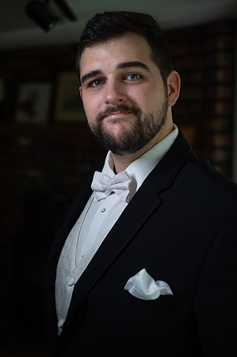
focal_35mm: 60
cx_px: 118
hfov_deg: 22.6
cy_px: 178
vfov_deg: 33.4
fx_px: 594
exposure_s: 1/400
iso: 1000
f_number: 3.2
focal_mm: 60
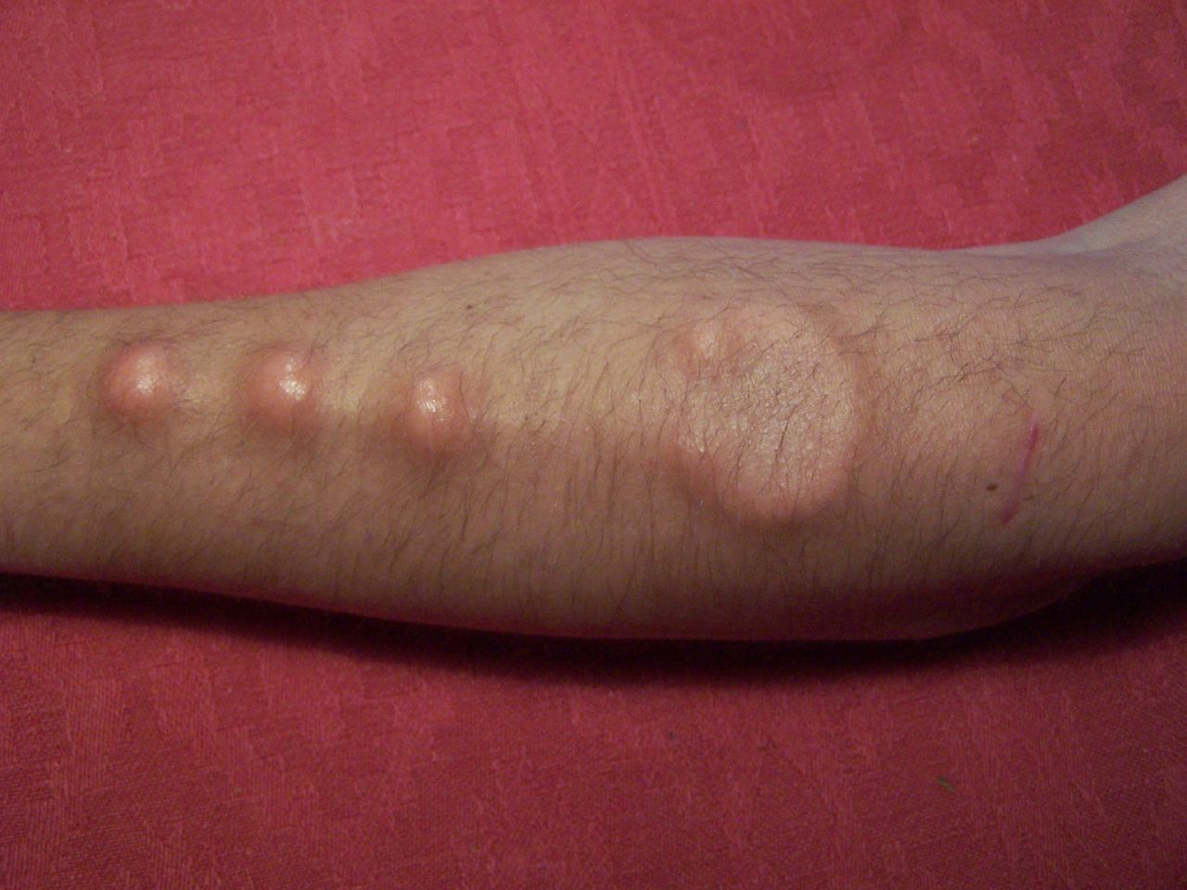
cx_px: 594
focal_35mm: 38
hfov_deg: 49.0
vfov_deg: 37.7
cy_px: 445
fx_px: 1303
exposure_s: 1/20
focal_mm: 6.3
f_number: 2.8
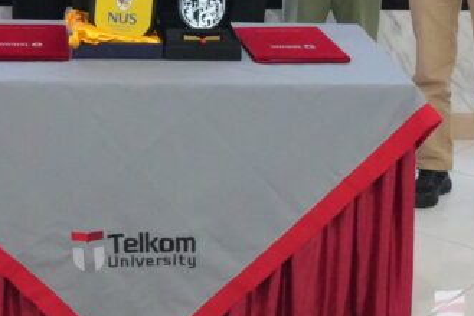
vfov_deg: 14.7
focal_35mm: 90
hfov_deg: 22.6
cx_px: 194
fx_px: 1184
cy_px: -47
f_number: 5.6
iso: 12800
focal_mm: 25
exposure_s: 1/125
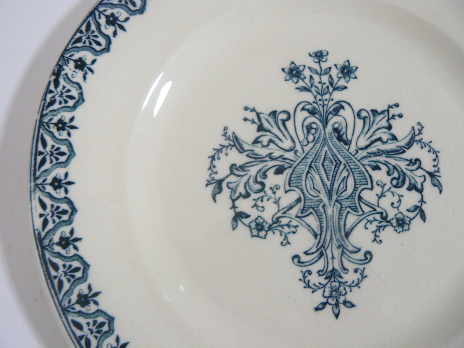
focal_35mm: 36
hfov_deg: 51.4
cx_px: 232
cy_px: 174
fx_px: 483
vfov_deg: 39.7
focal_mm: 6
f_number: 2.8
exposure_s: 1/30
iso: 200
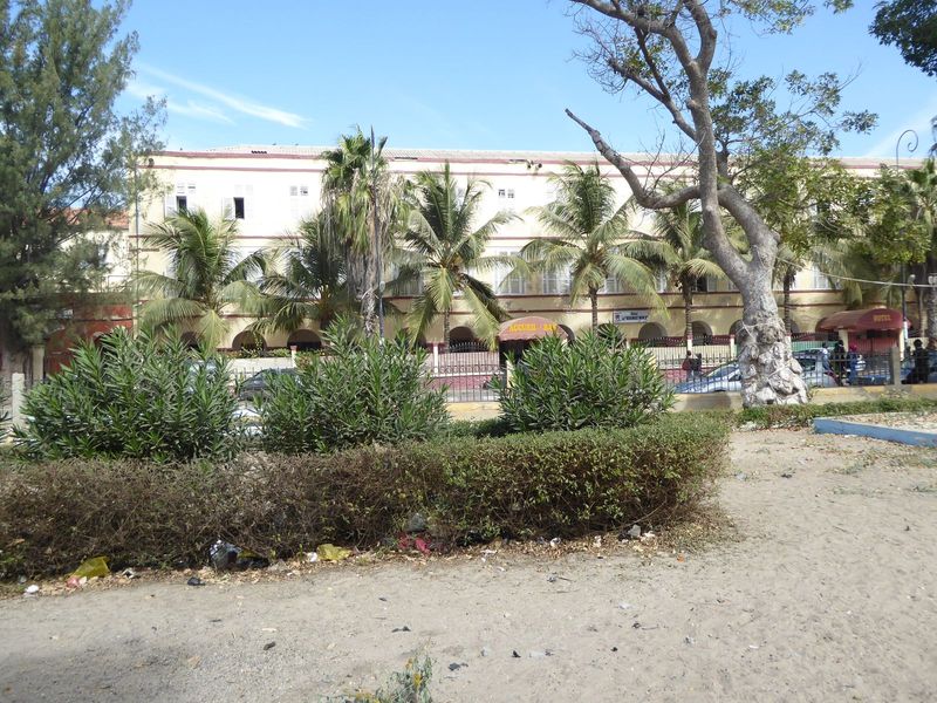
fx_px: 866
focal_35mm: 32
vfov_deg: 44.2
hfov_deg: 56.8
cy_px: 352
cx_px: 468
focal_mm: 5.4
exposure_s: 1/400
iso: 80
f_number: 3.5
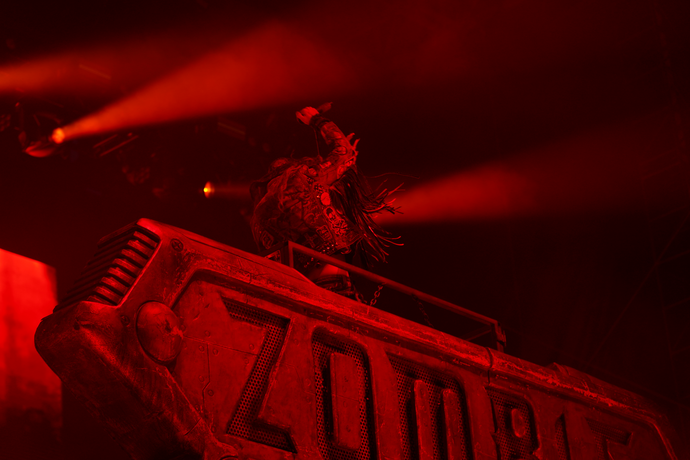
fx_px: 2012
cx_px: 345
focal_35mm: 105
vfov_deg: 13.0
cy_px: 230
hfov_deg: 19.5
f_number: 4
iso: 800
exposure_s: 1/125
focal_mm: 105
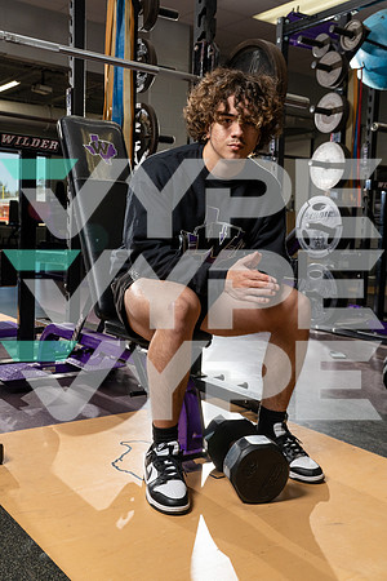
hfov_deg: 34.2
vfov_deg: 49.6
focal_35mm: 39
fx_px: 629
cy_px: 290
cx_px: 194
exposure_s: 1/250
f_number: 8
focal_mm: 39
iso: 640
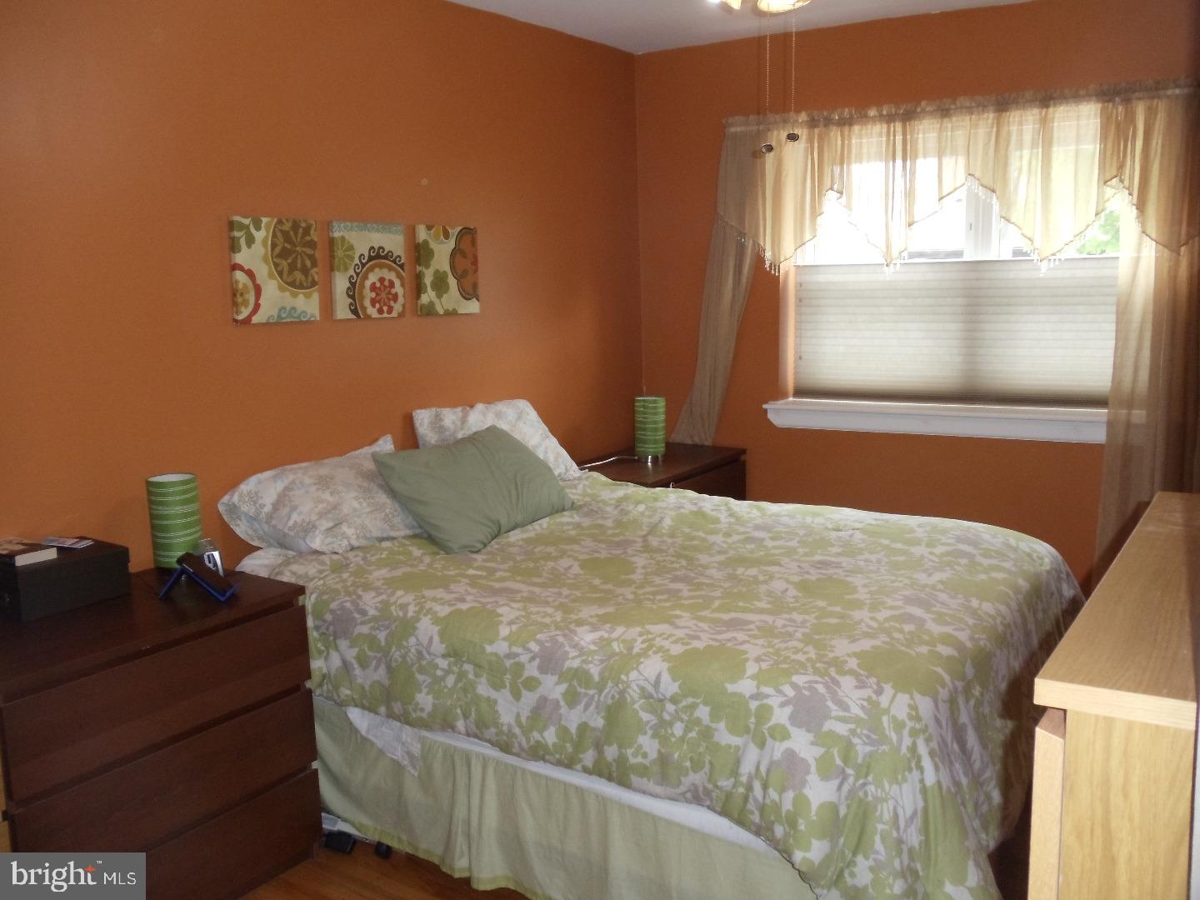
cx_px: 600
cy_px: 450
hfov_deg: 42.9
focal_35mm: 44
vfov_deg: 32.9
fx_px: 1525
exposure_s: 1/30
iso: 200
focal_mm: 6
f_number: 3.5
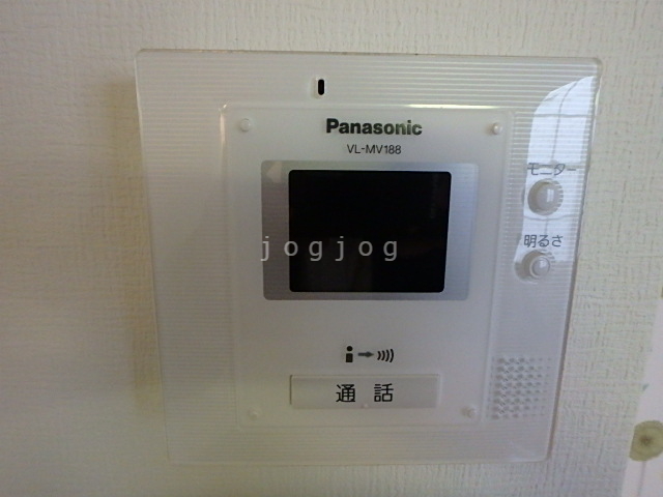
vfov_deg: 63.4
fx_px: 402
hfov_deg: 79.0
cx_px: 332
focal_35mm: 21
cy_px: 248
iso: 1000
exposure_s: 1/40
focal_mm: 3.7
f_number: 3.5
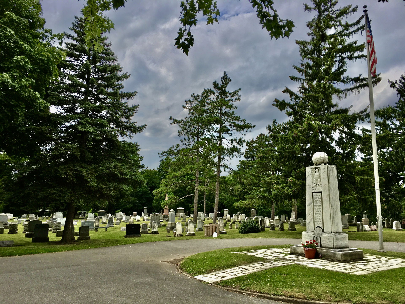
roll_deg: -0.6
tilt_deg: +11.5
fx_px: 339
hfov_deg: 61.7
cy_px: 152
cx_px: 202
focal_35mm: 29
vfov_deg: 48.2
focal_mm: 4.15
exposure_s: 1/2747
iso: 25
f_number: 2.2
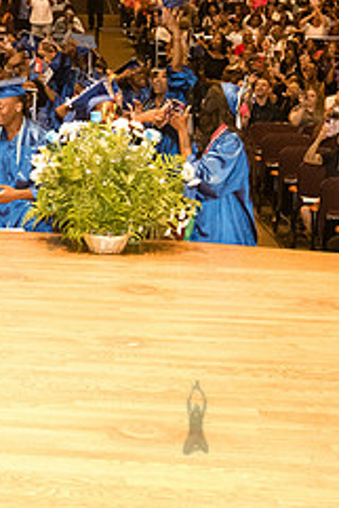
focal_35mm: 81
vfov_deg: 24.7
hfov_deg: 15.2
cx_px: -213
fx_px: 1142
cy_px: 111
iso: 8000
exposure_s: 1/160
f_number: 3.5
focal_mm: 32
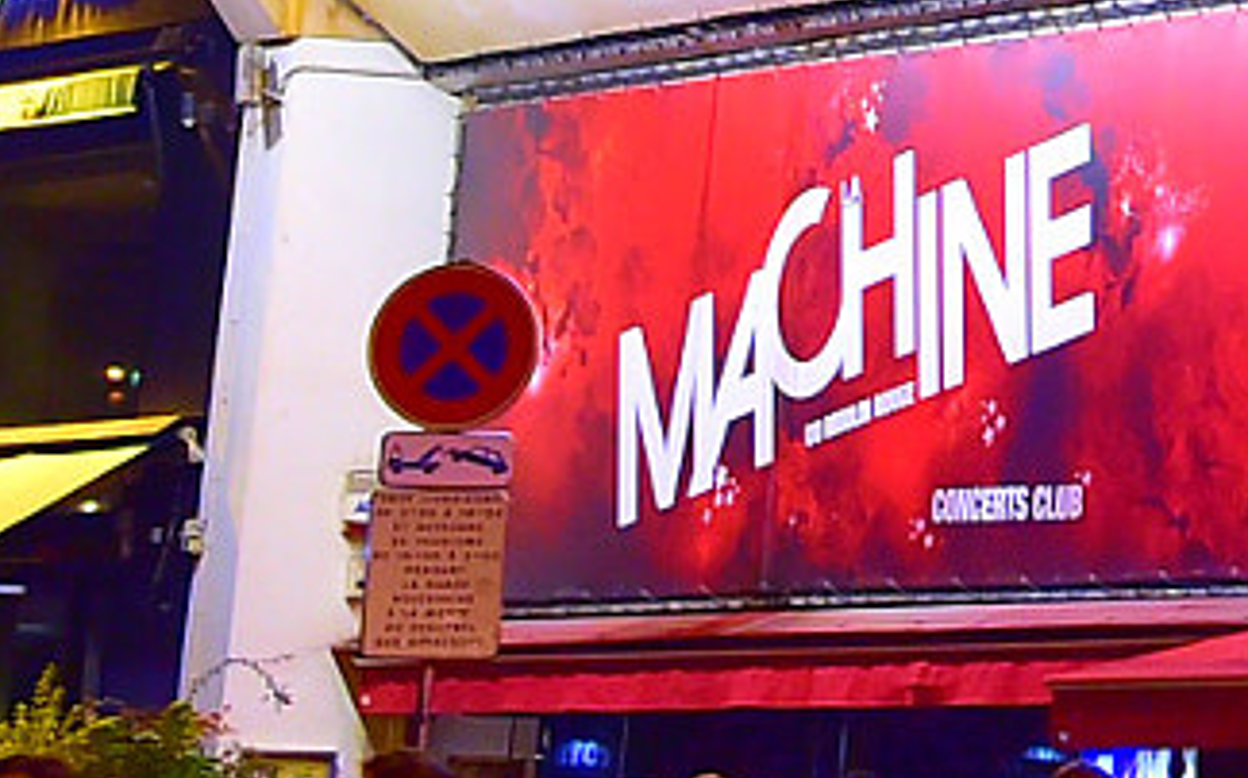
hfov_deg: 8.6
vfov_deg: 5.9
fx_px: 7443
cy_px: -676
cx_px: 3124
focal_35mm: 219
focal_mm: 34
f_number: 3.2
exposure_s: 1/40
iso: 1250
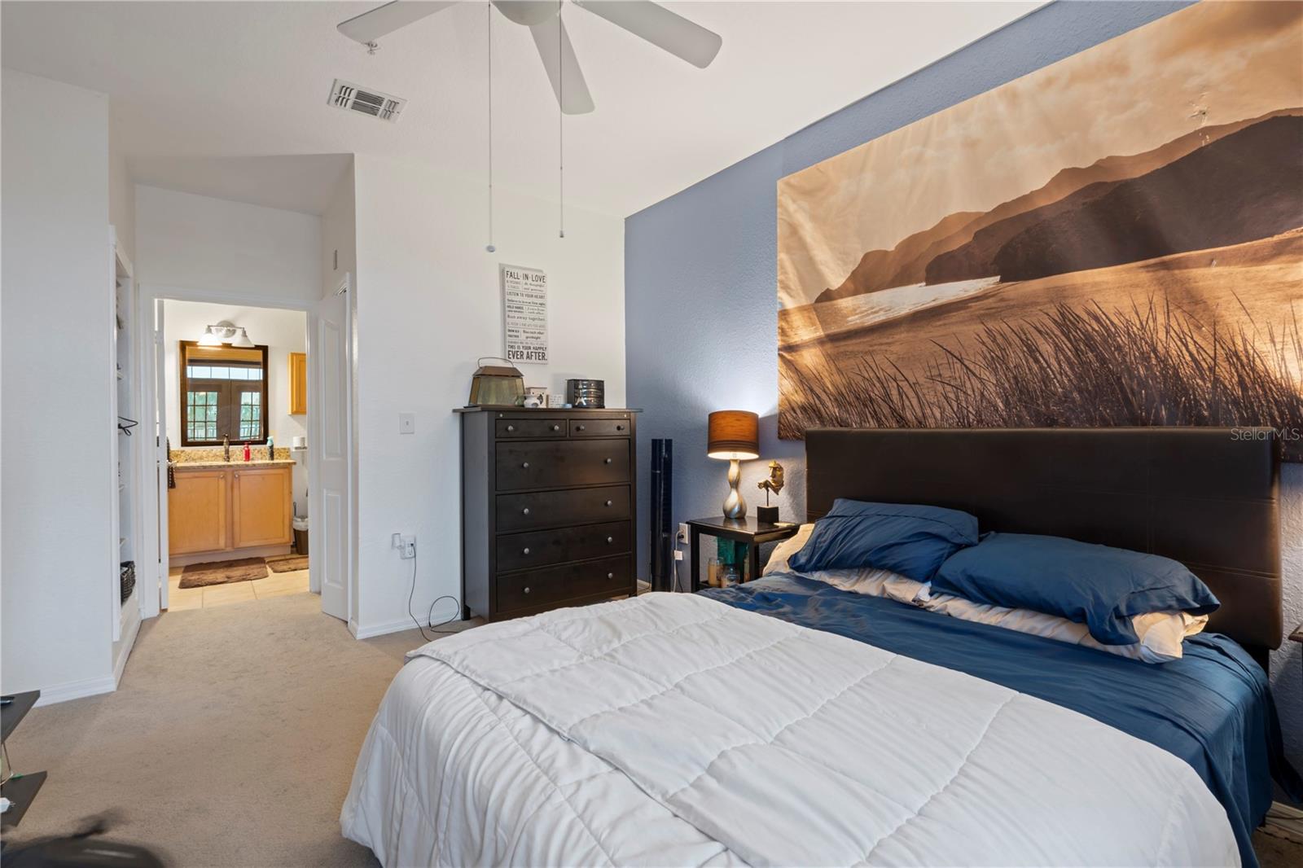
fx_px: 579
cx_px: 652
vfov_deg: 73.7
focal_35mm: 16
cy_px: 434
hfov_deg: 96.7
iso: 100
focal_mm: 16
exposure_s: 30
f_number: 11
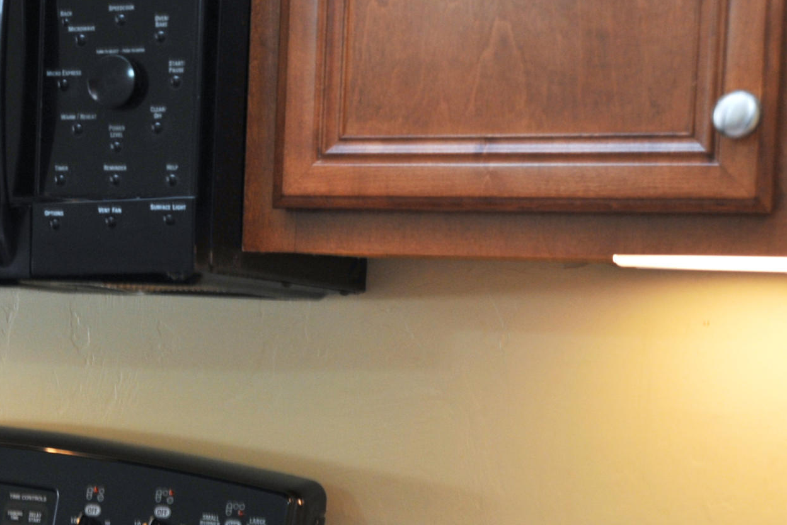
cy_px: 463
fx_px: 1836
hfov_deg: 22.9
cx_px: -57
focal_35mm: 84
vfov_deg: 16.1
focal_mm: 35
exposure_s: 1/30
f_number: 7.1
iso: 640
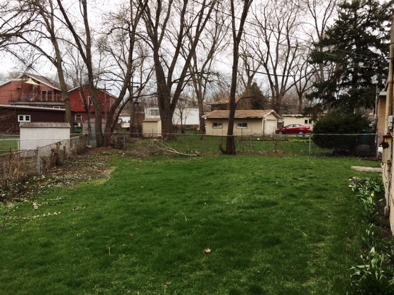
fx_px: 330
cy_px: 148
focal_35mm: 29
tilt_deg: -2.8
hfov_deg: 61.7
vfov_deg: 48.2
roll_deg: -1.1
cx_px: 197
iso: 32
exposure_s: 1/144
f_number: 2.2
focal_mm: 4.15
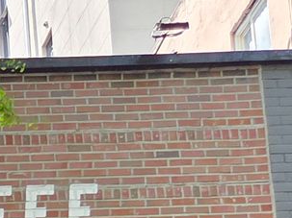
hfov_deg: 11.3
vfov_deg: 8.6
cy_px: 582
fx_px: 1282
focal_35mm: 152
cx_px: -356
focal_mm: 5.4
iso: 80
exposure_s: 1/981
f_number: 1.8
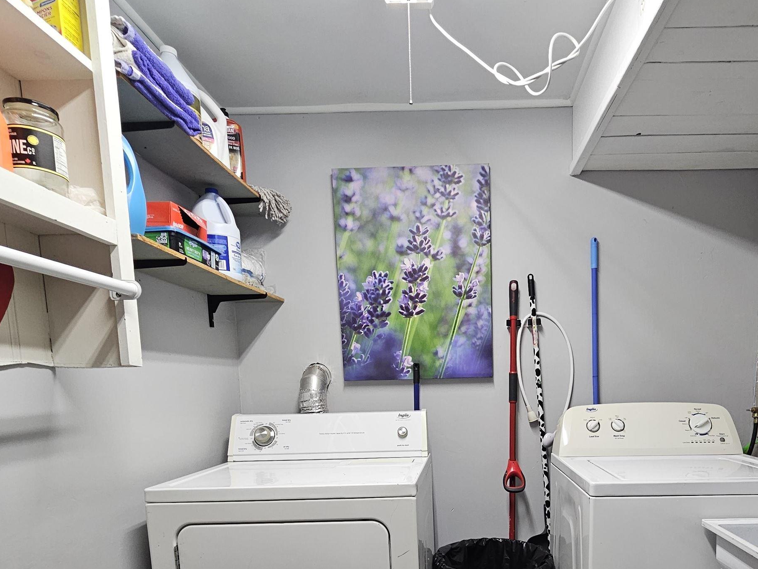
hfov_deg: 75.3
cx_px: 466
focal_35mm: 22
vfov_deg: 56.2
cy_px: 464
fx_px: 482
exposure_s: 1/60
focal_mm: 2.2
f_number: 2.2
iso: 160
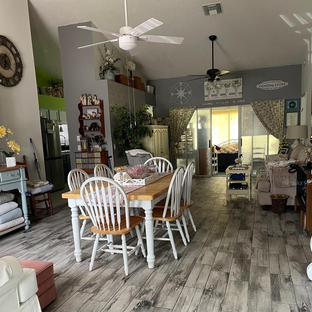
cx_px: 156
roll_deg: +2.9
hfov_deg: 52.5
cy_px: 183
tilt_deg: -9.7
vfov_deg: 52.3
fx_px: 316
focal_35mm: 31
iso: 250
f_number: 1.6
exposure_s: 1/60
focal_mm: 4.2
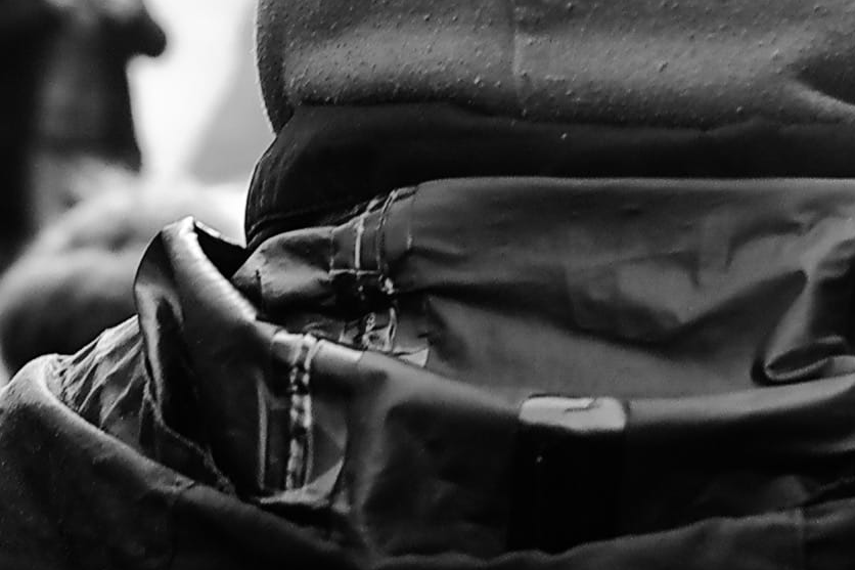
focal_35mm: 179
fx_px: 4250
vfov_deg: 7.7
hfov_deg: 11.5
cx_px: 597
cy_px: 101
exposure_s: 1/100
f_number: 3.2
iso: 100
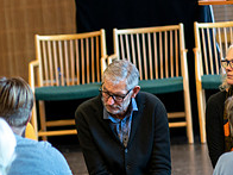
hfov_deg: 8.1
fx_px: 1629
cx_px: -61
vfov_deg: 6.1
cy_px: 105
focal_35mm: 242
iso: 1250
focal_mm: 85
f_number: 1.8
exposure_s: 1/250
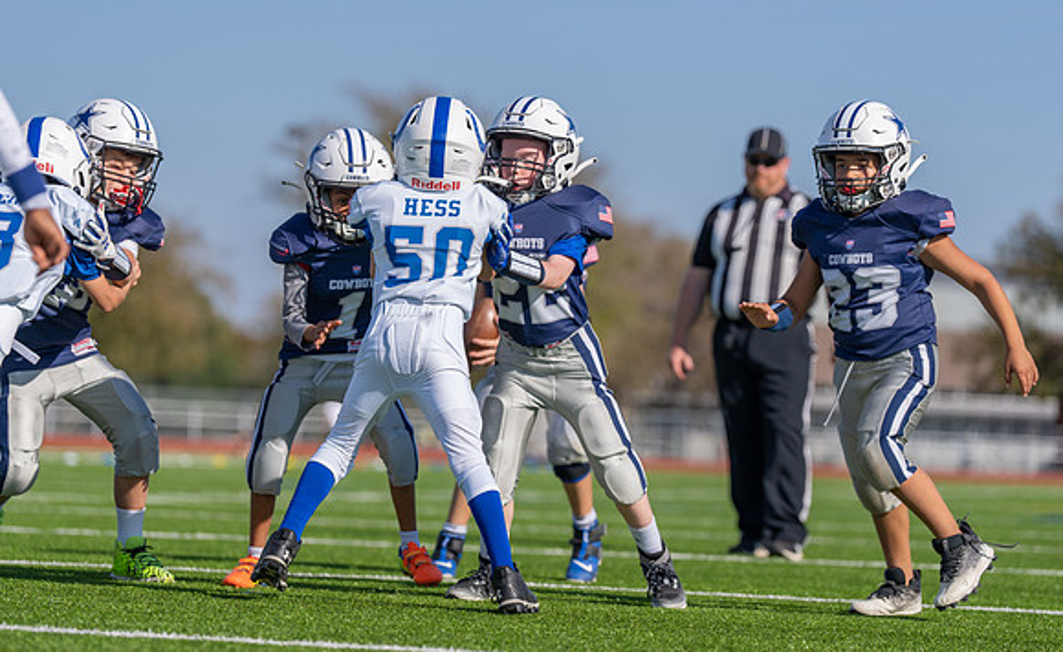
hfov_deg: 12.5
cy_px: 326
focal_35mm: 168
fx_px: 4839
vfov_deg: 7.7
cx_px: 505
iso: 160
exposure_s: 1/3200
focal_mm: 148
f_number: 3.2
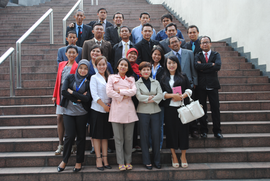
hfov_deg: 46.3
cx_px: 135
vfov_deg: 32.0
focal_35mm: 42
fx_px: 316
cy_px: 90
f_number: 4.5
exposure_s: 1/50
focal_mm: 28
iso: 200
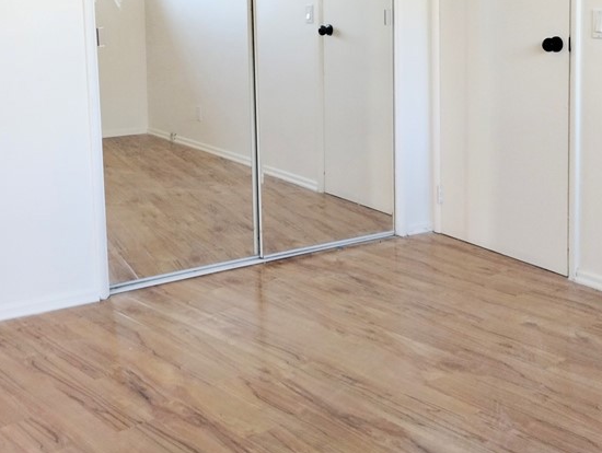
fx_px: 906
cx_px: 259
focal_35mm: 52
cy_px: 81
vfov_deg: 27.5
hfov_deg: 36.7
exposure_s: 1/60
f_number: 1.8
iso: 325
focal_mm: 4.27
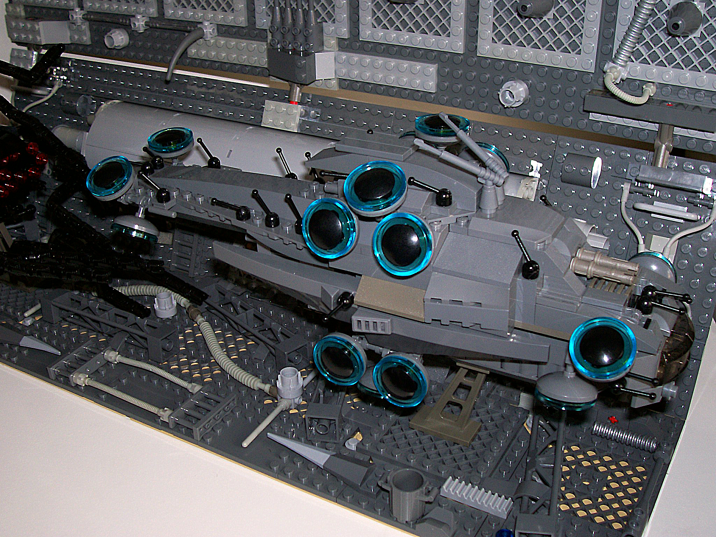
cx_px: 358
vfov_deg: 34.3
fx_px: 869
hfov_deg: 44.8
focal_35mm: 42
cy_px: 268
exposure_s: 1/68.5
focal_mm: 7
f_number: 2.9
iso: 80
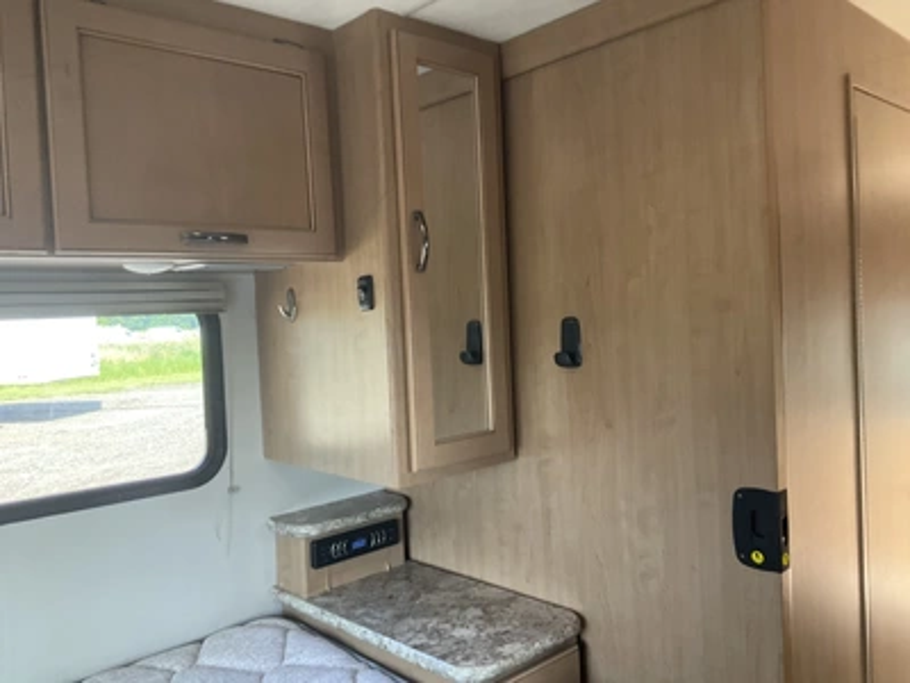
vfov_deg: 48.2
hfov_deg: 61.7
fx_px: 762
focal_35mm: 29
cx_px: 455
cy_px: 342
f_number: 1.8
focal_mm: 3
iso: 100
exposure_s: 1/60
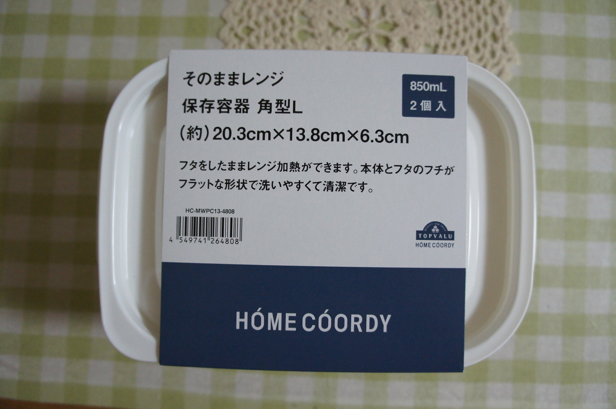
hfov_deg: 67.4
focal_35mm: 27
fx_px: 461
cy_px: 204
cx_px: 308
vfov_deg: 47.8
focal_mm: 18
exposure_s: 1/80
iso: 1600
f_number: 3.5
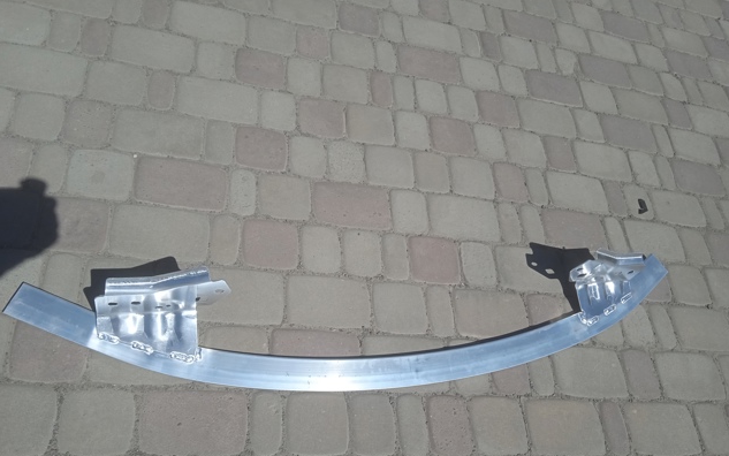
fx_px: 596
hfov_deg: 62.9
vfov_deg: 41.7
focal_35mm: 30
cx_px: 364
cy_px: 267
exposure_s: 1/1815
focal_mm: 3.43
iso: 116
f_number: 2.2
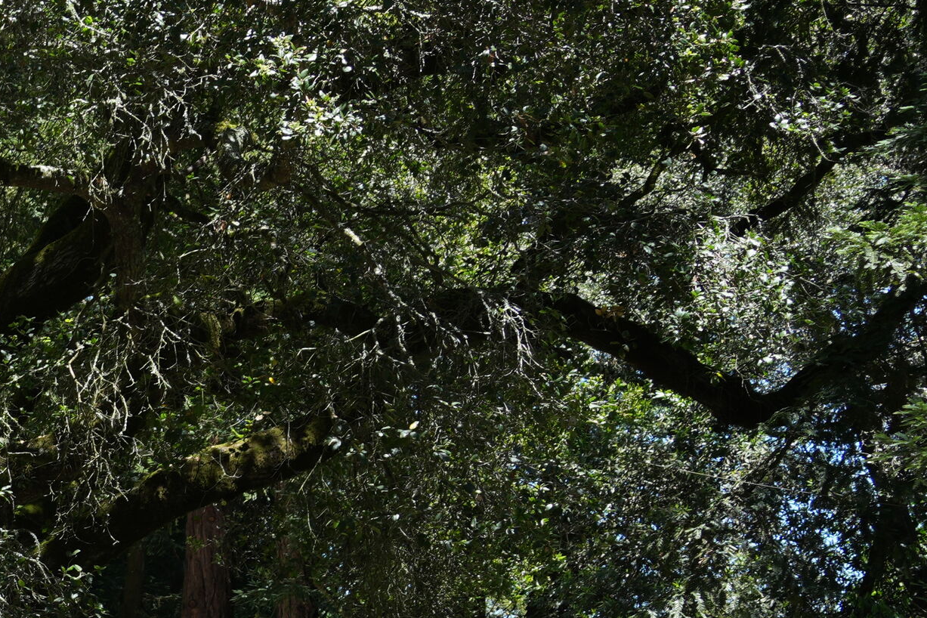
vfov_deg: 7.6
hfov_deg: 11.1
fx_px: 4532
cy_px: 957
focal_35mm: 176
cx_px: -604
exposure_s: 1/100
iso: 100
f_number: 6.3
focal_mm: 50
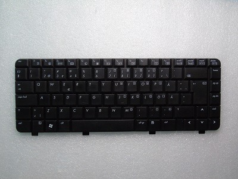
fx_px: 199
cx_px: 119
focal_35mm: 29
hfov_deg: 61.7
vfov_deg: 48.2
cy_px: 90
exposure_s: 1/40
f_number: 6
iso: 400
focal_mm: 5.2
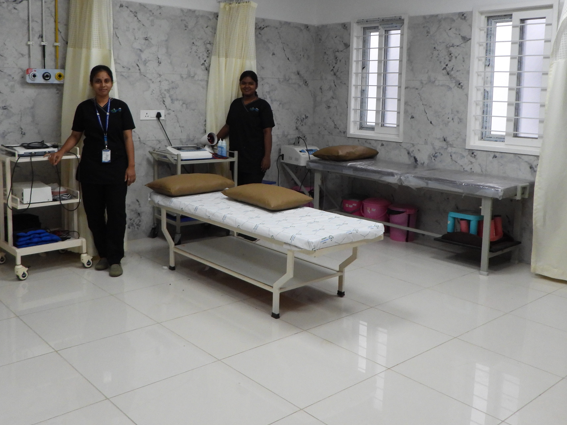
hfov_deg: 52.6
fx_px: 573
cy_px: 151
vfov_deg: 40.3
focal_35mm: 35
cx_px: 276
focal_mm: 4.7
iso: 400
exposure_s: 1/125
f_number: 2.8
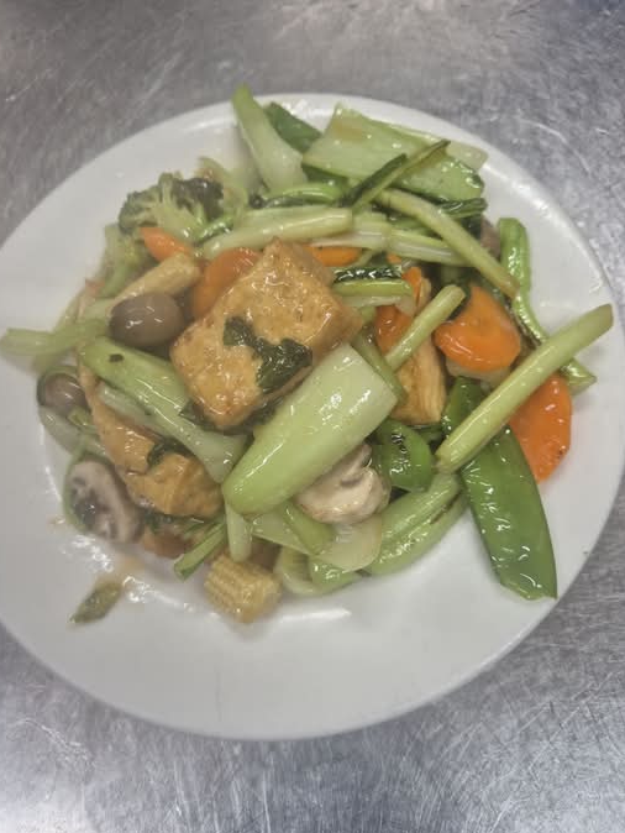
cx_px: 326
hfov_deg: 54.9
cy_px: 423
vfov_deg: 69.4
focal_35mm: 25
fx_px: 601
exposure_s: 1/100
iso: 100
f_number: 1.8
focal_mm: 5.4
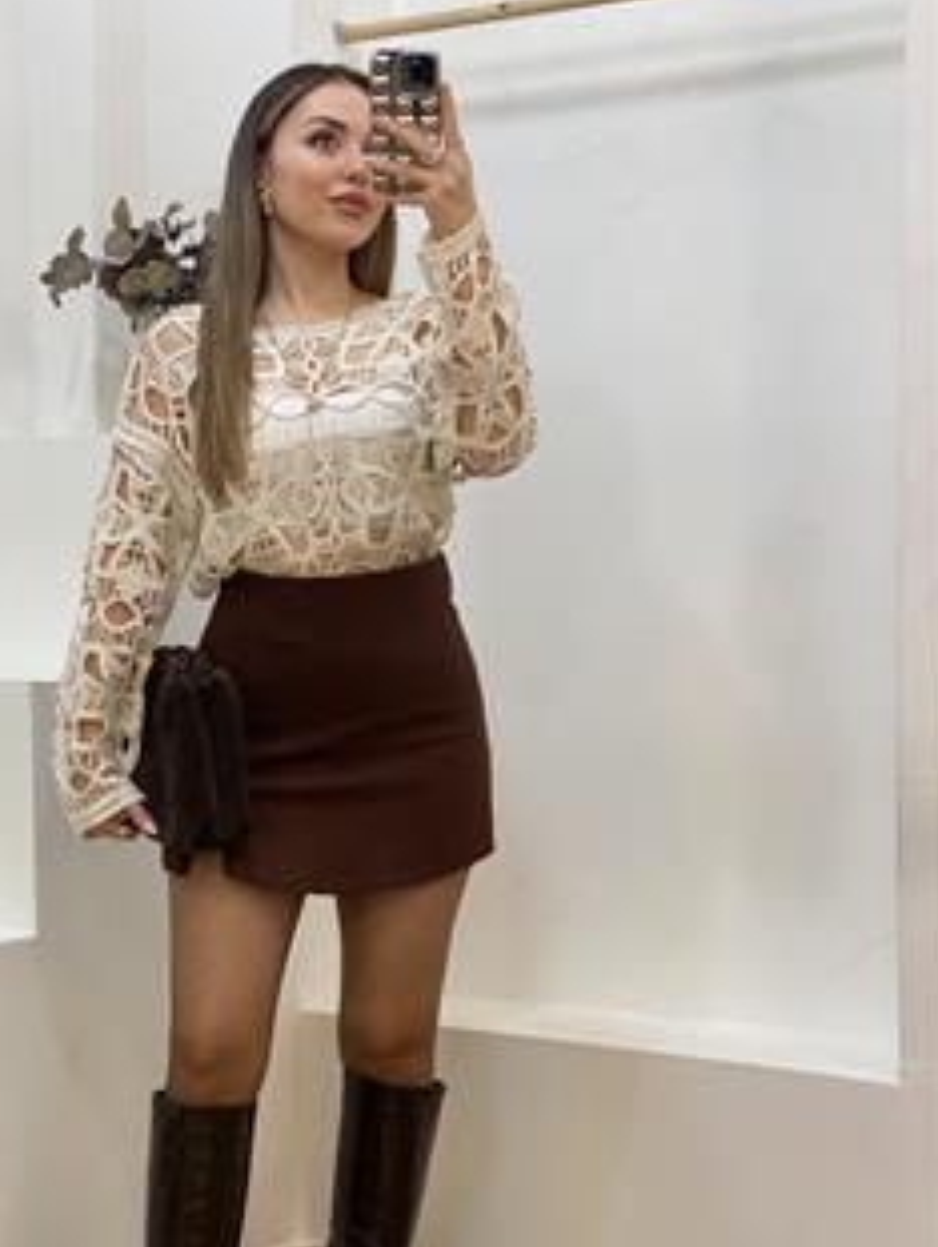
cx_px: 325
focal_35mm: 69
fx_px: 2488
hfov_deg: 21.3
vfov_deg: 28.0
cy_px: 796
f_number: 2
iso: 80
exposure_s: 1/100
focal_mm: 6
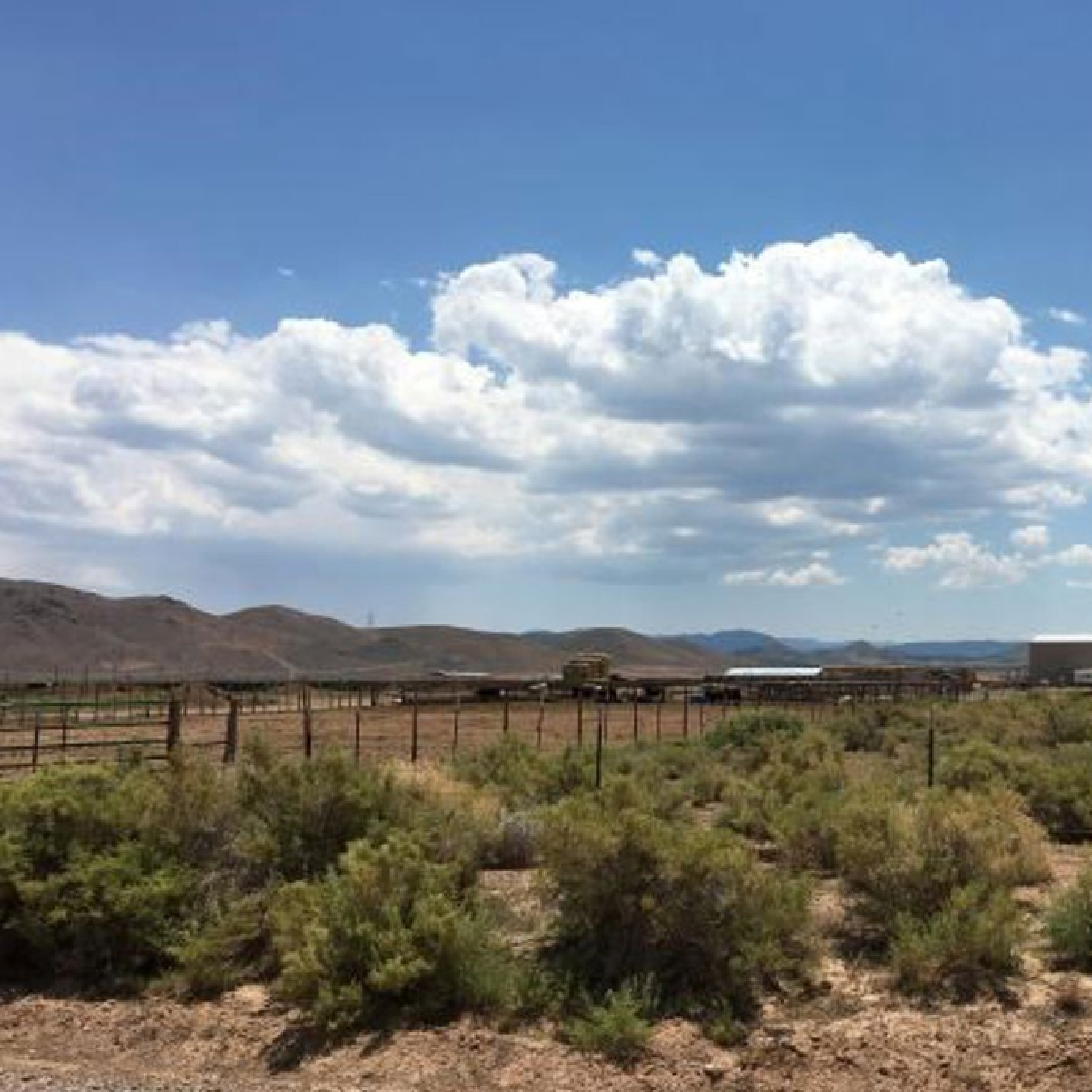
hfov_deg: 43.0
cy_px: 585
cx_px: 763
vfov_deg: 43.8
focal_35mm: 38
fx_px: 1356
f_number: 2.2
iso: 25
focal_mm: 4.15
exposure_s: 1/3344
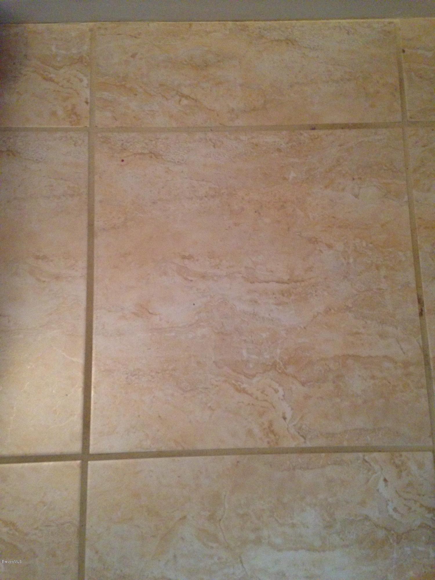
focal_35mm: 33
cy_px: 290
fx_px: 553
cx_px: 218
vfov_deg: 55.4
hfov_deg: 42.9
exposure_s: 1/20
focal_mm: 4.12
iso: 400
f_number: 2.4
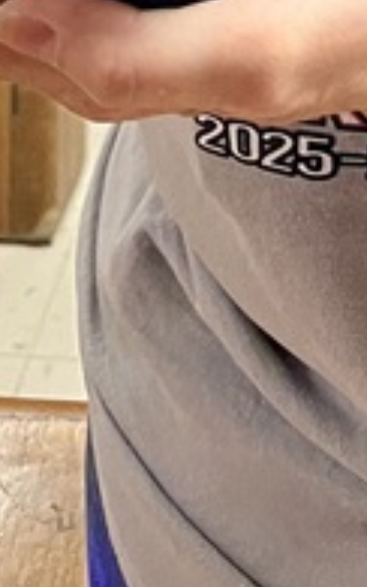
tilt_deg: -11.7
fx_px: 2319
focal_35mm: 145
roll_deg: -2.9
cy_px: -900
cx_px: 659
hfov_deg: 8.7
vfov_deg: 11.5
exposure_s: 1/60
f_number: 1.6
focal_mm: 5.1
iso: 160
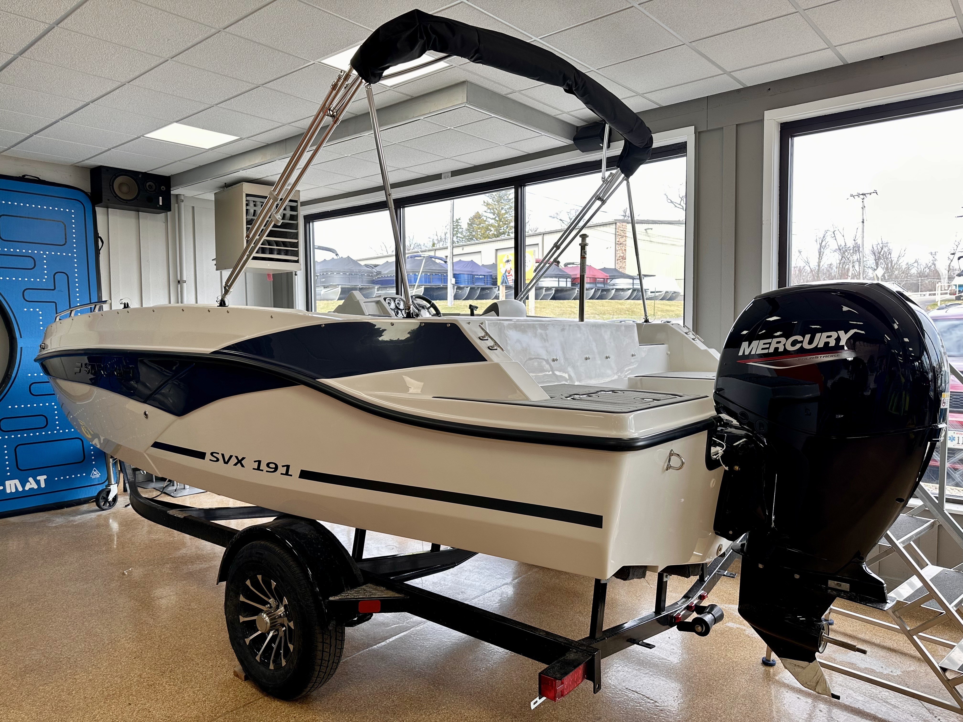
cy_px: 361
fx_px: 668
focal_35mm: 24
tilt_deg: -2.2
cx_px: 482
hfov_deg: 71.6
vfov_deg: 56.8
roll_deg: -0.1
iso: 64
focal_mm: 6.86
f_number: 1.78
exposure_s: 1/163
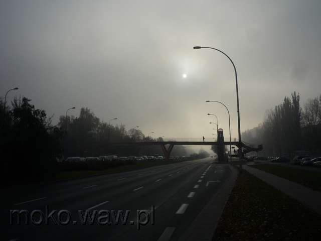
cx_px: 160
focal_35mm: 32
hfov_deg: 56.8
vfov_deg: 44.2
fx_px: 297
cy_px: 120
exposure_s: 1/800
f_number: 6.3
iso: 100
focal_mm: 5.2
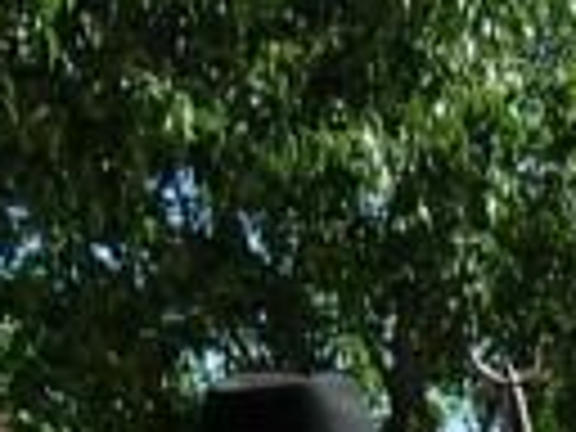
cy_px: 1161
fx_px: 3944
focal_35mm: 237
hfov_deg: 8.3
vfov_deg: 5.9
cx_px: 626
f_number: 4.8
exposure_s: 1/395
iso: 64
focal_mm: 7.8
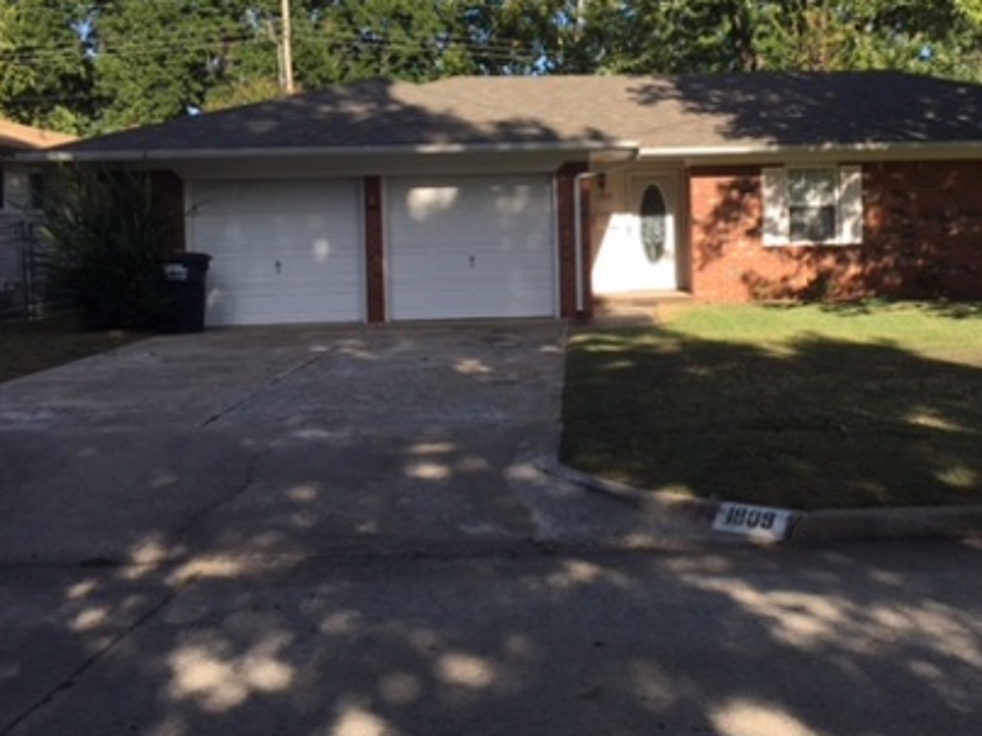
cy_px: 244
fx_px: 1361
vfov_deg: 30.0
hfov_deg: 39.2
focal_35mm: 48
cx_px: 647
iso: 25
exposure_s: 1/864
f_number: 2.2
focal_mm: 4.15
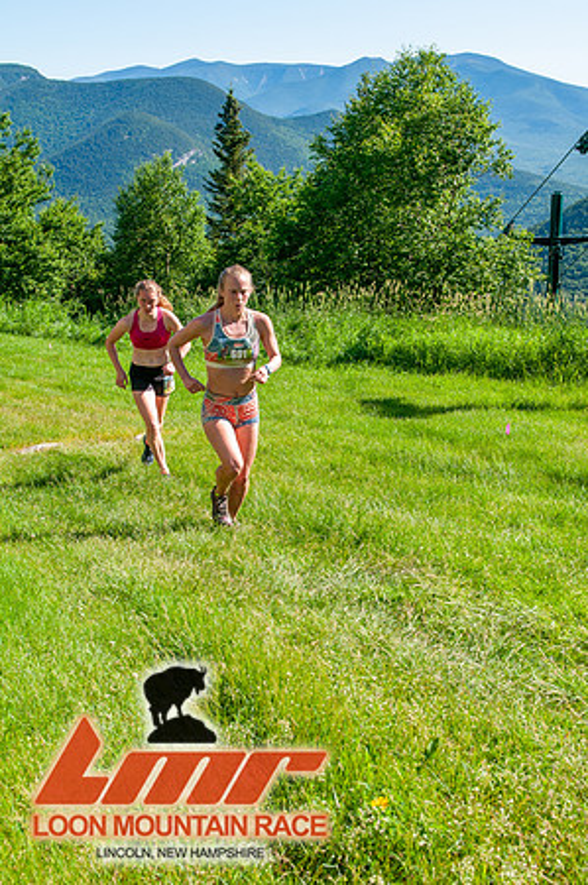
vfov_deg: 38.9
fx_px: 1252
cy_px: 442
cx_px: 294
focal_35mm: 51
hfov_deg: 26.4
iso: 200
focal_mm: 34
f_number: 8
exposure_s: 1/400
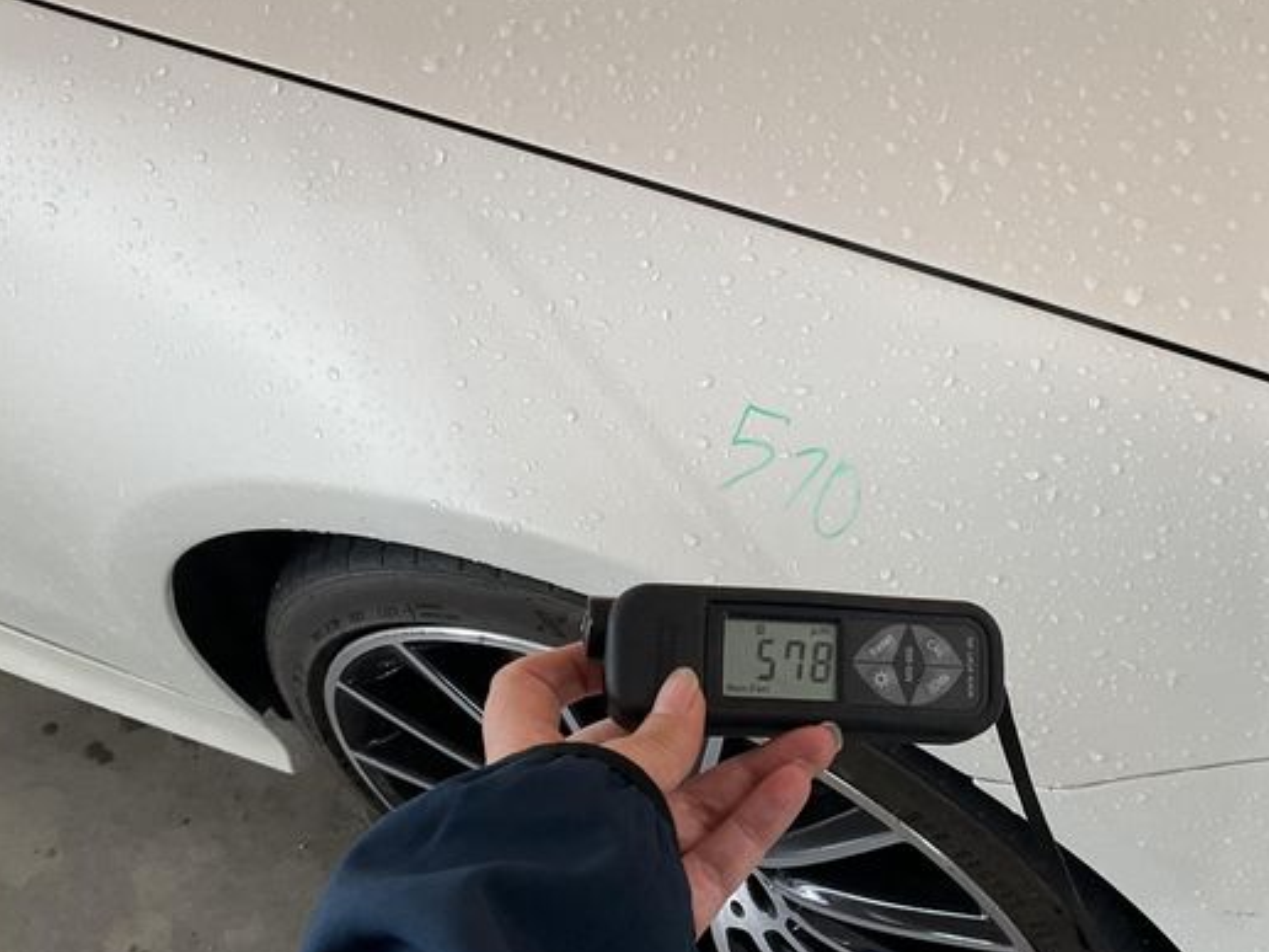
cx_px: 802
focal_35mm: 45
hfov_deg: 41.7
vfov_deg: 32.1
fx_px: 1650
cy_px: 585
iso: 50
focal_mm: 3
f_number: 1.8
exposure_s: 1/100
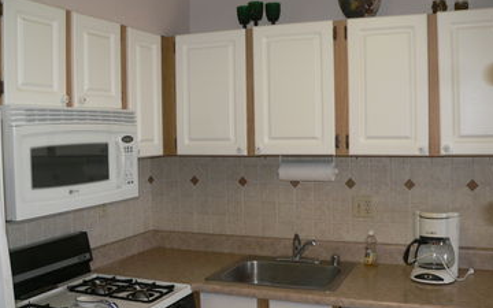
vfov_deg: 32.8
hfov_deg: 50.4
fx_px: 524
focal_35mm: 39
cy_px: 160
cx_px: 246
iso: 100
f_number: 2.8
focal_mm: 6
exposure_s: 1/30
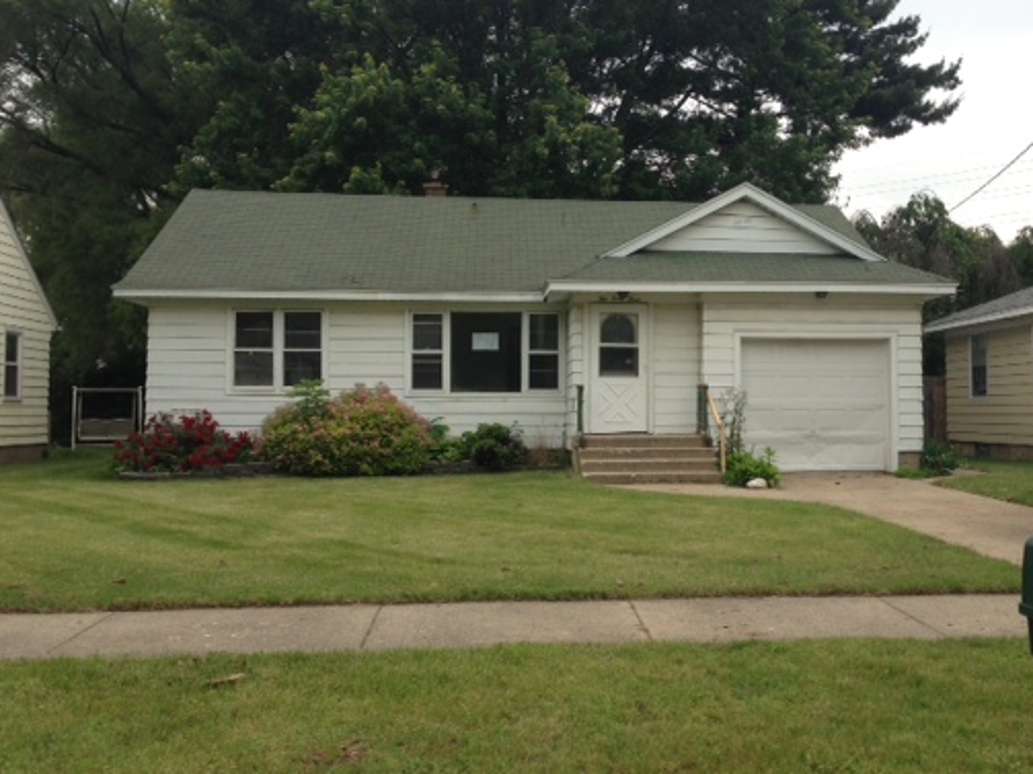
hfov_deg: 44.4
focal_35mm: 42
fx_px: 1253
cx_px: 645
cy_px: 349
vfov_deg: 34.3
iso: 50
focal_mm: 4.13
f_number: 2.4
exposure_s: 1/609
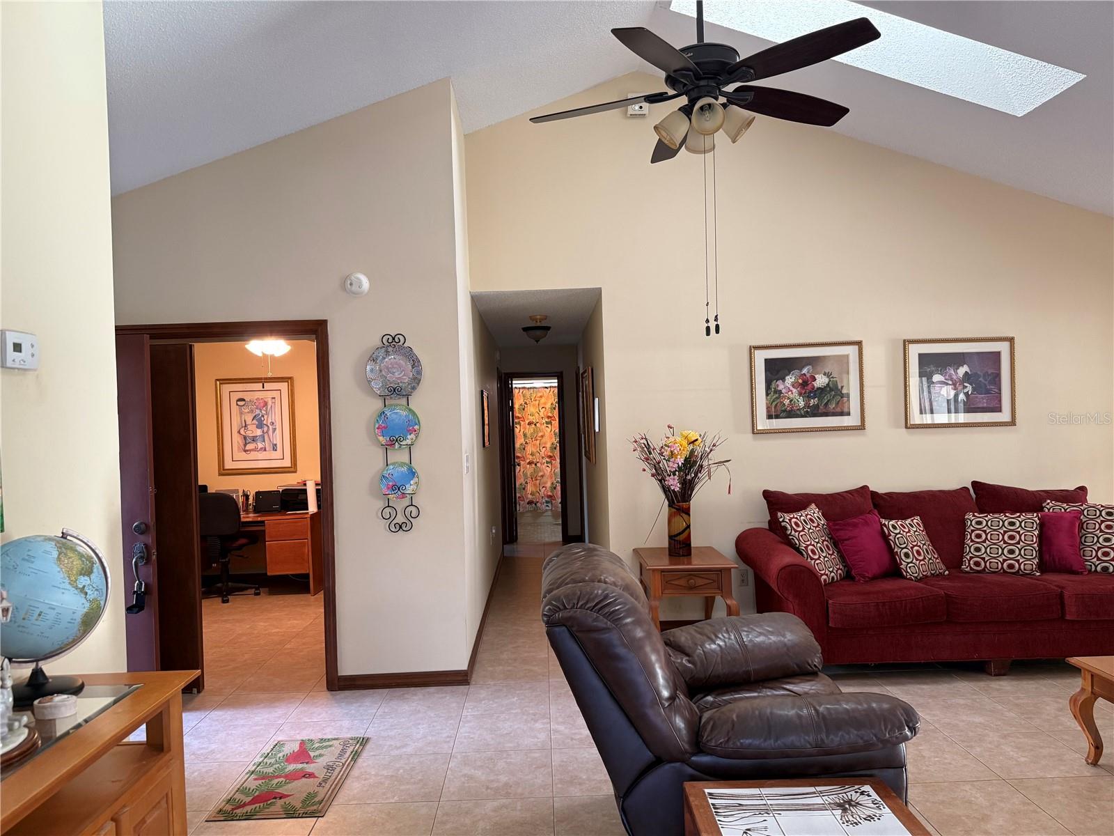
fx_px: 772
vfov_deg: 56.8
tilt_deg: +0.3
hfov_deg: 71.6
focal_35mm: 24
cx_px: 557
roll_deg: +0.6
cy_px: 418
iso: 250
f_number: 1.78
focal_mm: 6.76
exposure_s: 1/60
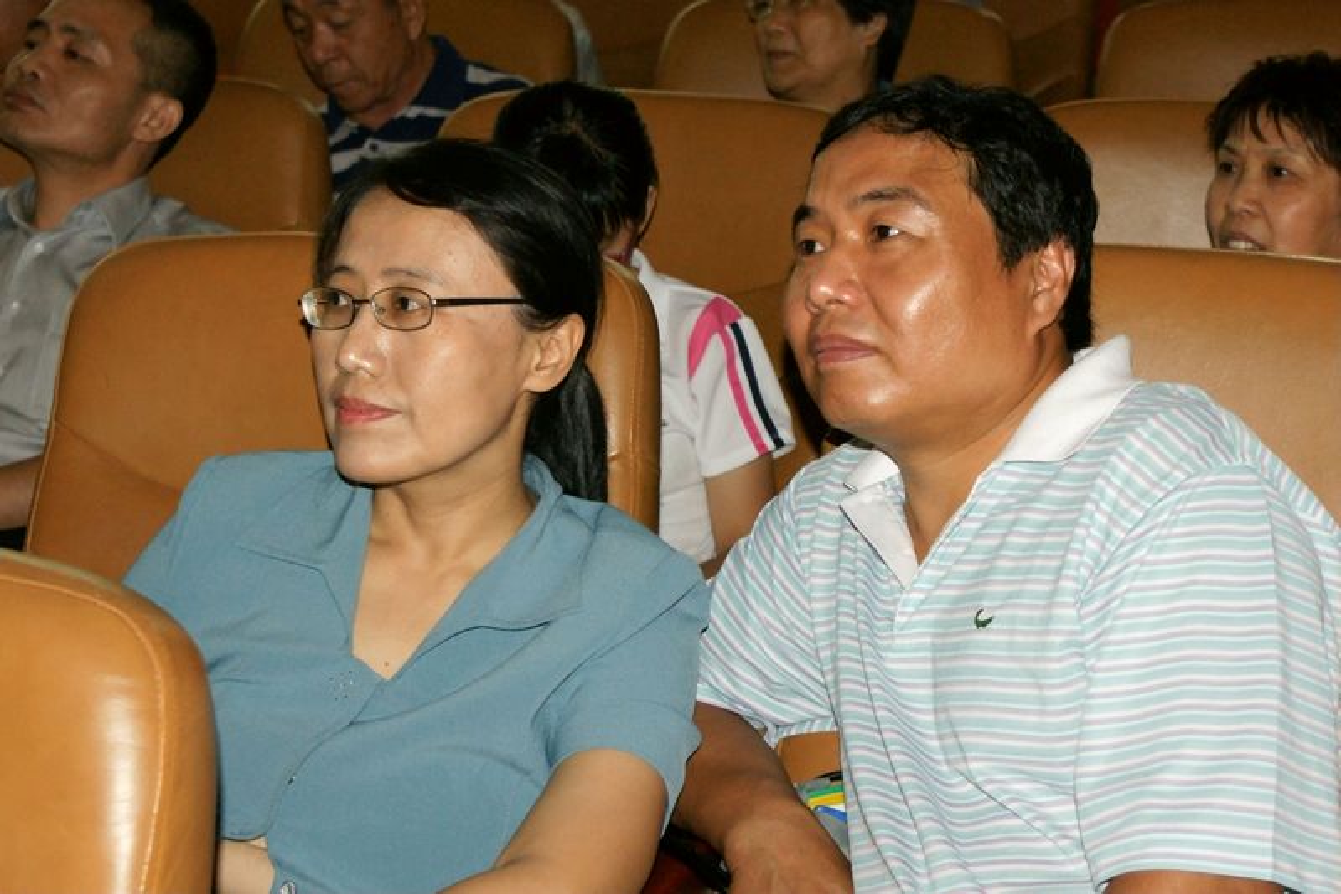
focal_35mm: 75
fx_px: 2793
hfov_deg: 27.0
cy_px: 447
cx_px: 670
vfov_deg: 18.2
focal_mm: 50
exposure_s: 1/80
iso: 1600
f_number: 5.6
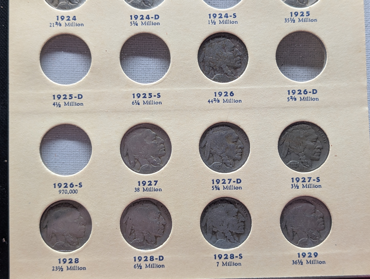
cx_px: 185
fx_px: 524
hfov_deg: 38.9
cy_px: 140
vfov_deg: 29.7
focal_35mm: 49
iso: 28
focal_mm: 6.9
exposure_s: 1/28.2
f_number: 1.68
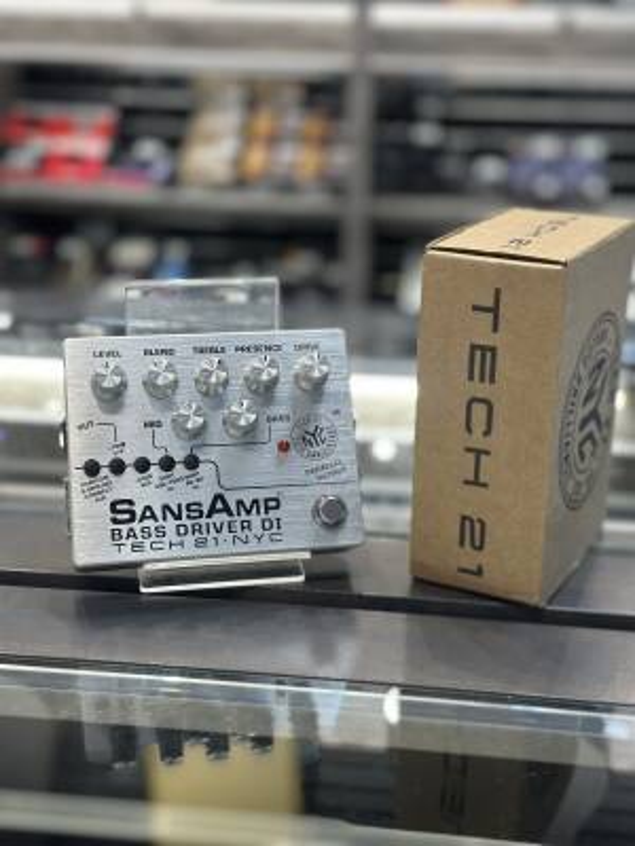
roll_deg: -2.0
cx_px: 318
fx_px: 1174
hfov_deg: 30.3
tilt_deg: -21.4
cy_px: 423
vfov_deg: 39.7
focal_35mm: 48
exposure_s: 1/120
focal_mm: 6.86
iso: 100
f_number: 1.78
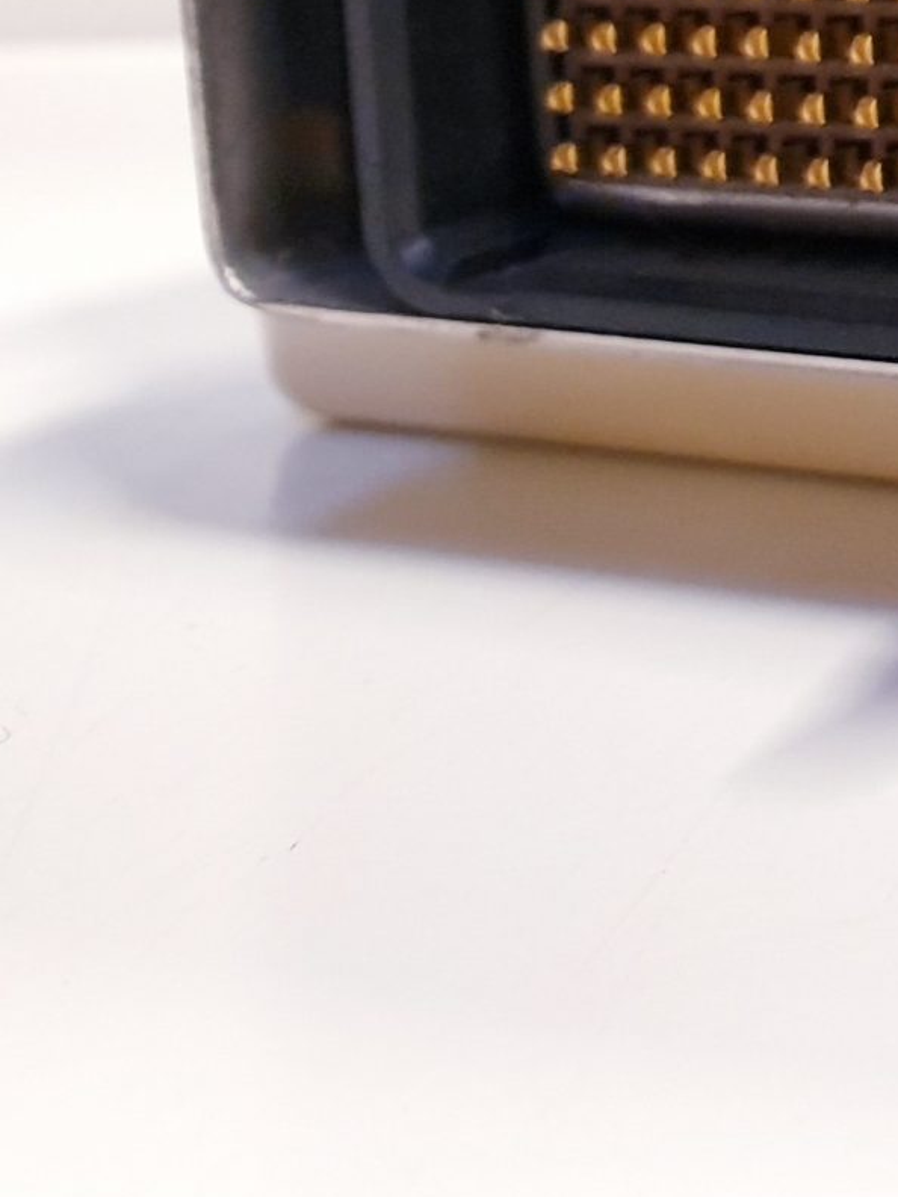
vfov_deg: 22.6
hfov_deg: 14.2
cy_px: 80
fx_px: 2905
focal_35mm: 84
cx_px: 1887
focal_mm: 4.3
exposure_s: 1/50
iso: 250
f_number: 2.4
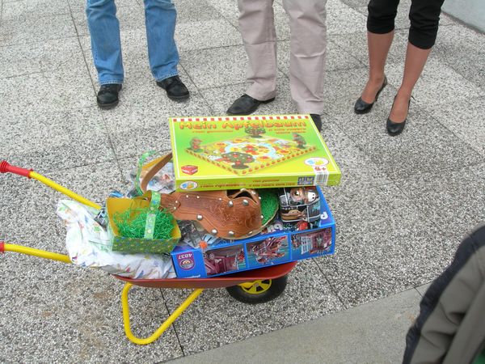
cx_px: 242
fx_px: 532
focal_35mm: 38
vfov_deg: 37.7
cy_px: 182
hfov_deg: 49.0
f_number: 4.8
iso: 50
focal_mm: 7.8
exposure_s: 1/81.6
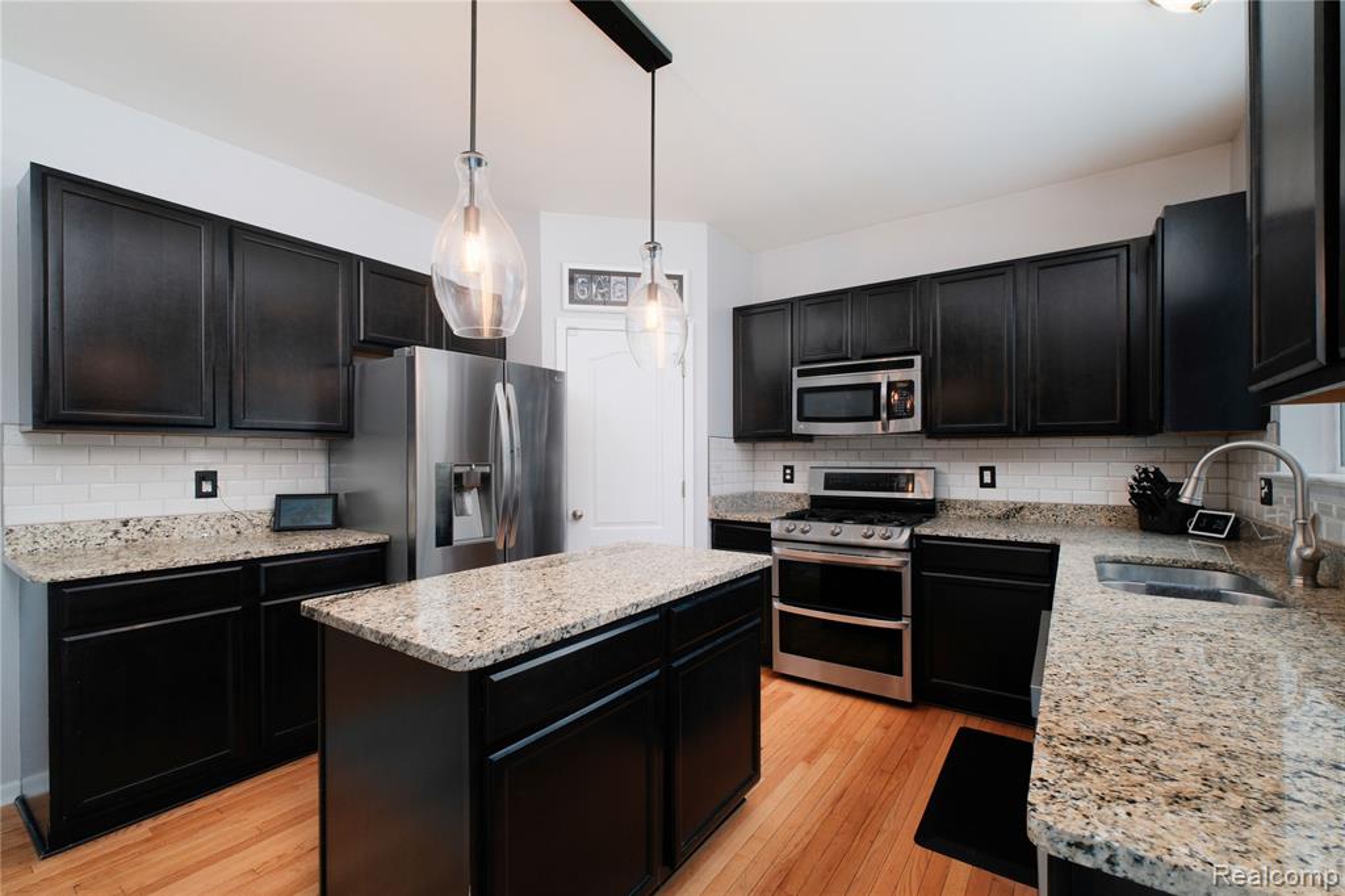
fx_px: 560
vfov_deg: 77.3
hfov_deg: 100.4
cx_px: 672
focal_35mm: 15
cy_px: 448
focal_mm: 10
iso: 800
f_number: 8
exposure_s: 1/250
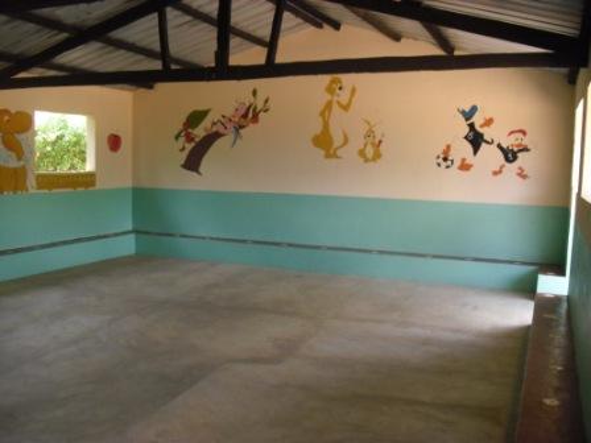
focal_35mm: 36
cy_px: 222
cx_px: 296
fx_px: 615
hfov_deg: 51.4
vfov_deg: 39.7
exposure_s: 1/80
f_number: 3.1
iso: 200
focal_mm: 6.3
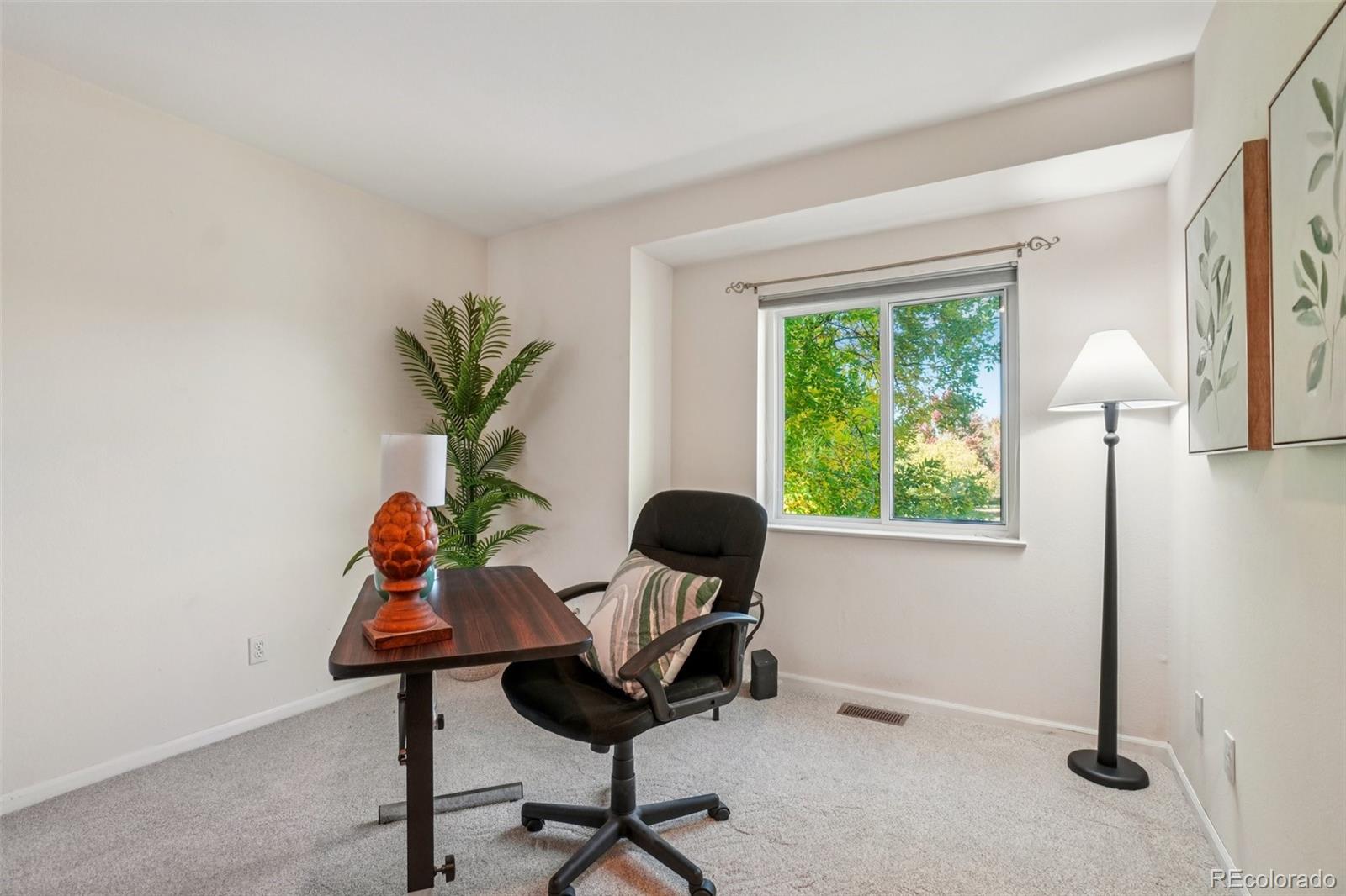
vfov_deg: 77.3
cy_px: 448
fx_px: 561
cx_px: 673
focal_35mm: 15
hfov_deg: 100.4
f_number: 8
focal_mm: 10
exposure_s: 1/20
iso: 400
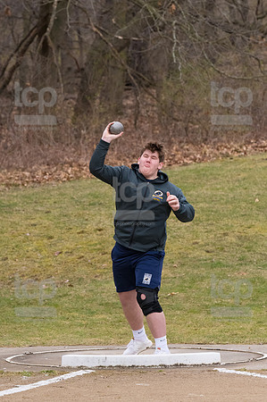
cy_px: 201
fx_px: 2754
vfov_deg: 8.3
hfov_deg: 5.6
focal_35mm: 247
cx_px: 134
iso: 2000
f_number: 5
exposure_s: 1/2000
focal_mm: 165
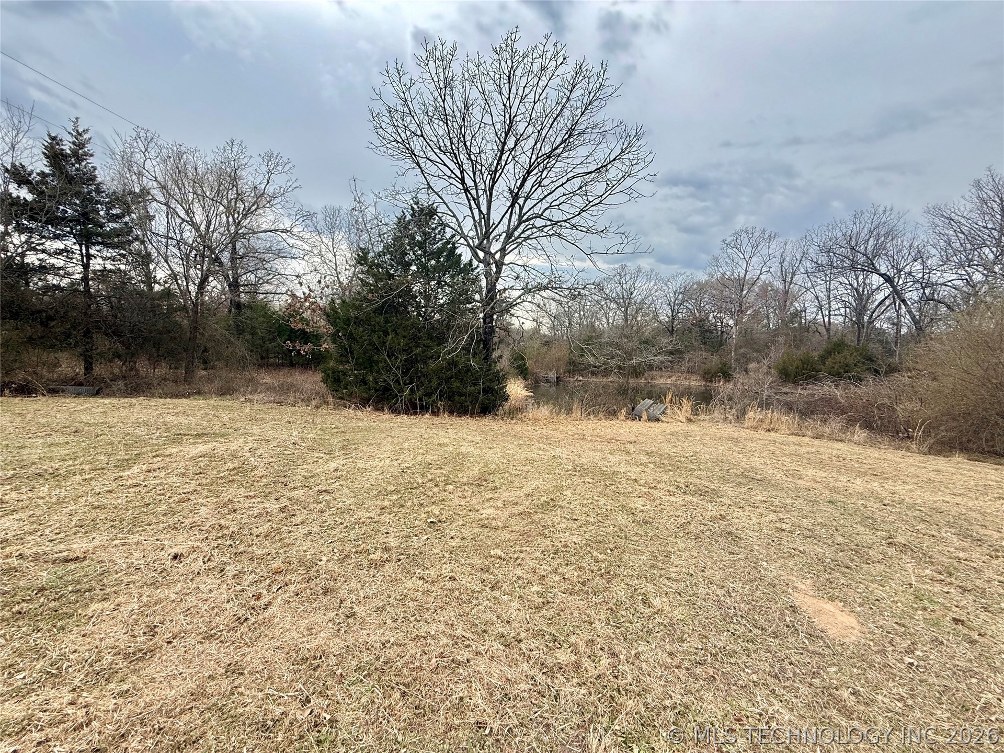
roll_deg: -0.7
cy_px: 376
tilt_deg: -3.0
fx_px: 406
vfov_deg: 85.7
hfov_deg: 102.1
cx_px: 502
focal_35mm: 14
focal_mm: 2.22
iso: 50
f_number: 2.2
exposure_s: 1/651
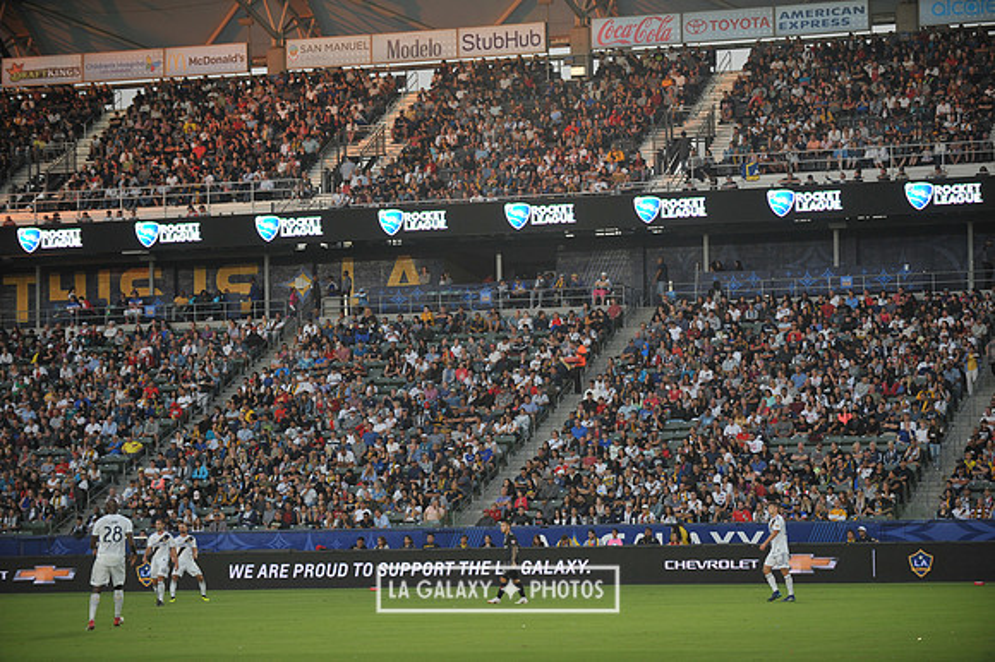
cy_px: 331
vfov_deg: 11.8
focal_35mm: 116
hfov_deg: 17.7
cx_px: 498
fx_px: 3204
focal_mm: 116
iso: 640
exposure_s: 1/800
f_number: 2.8
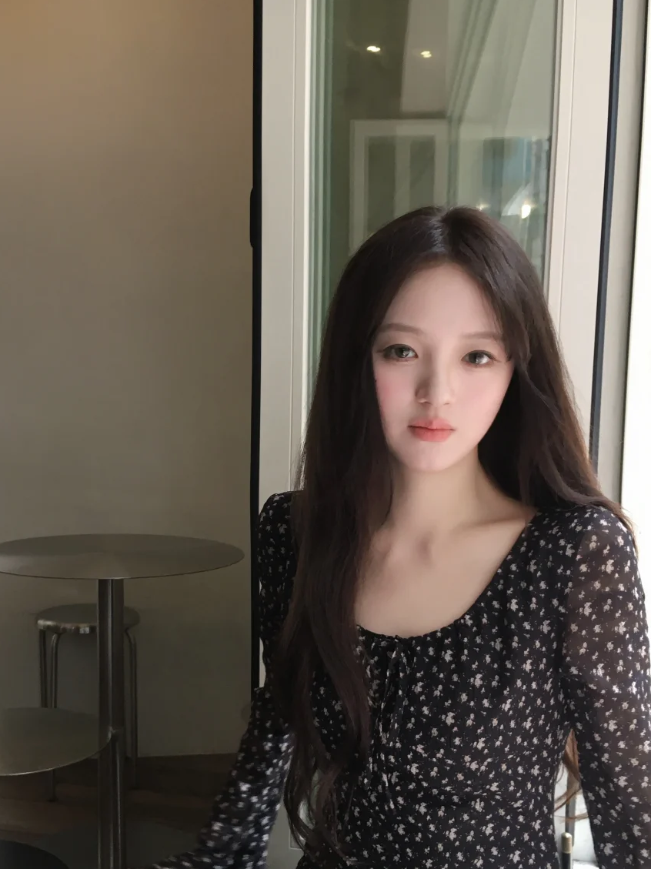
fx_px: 928
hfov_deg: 38.5
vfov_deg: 49.9
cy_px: 515
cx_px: 254
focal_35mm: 37
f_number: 2.2
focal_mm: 4.15
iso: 40
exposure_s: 1/33
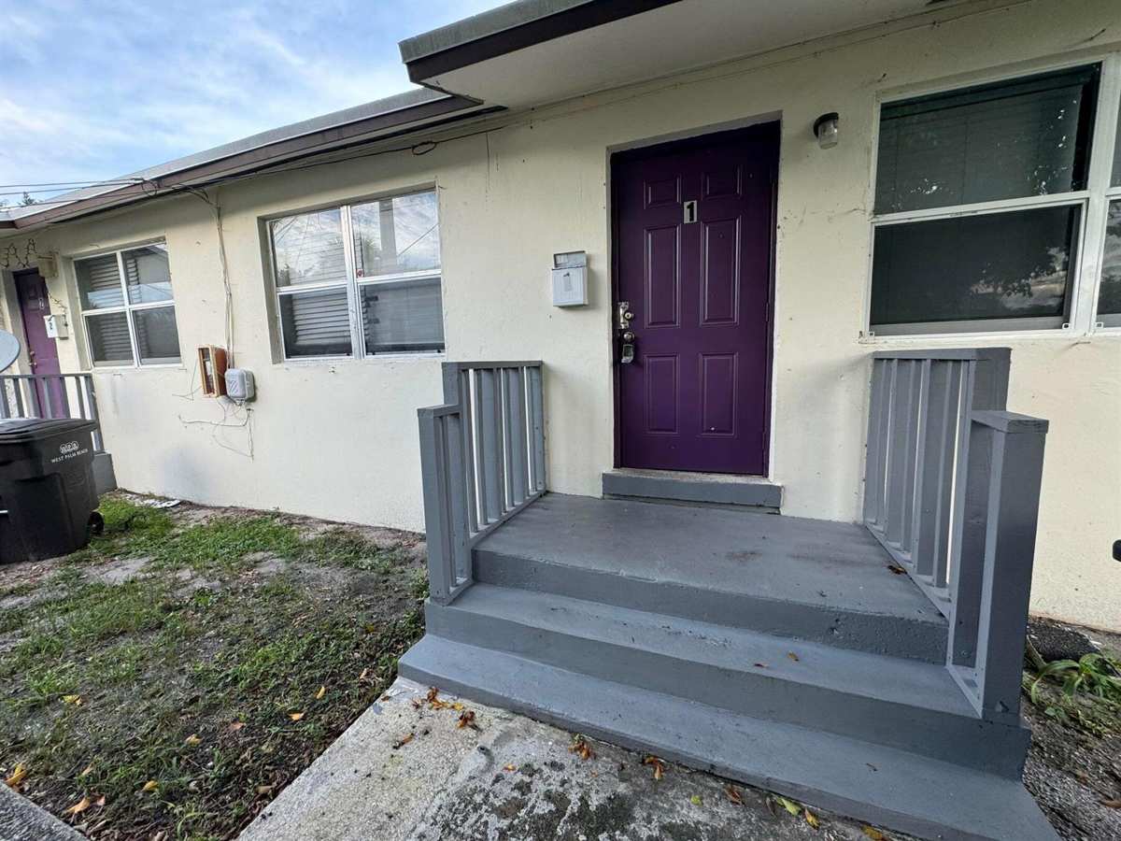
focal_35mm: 14
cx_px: 560
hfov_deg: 102.1
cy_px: 420
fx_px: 453
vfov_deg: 85.7
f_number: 2.2
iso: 50
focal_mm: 2.22
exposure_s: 1/99
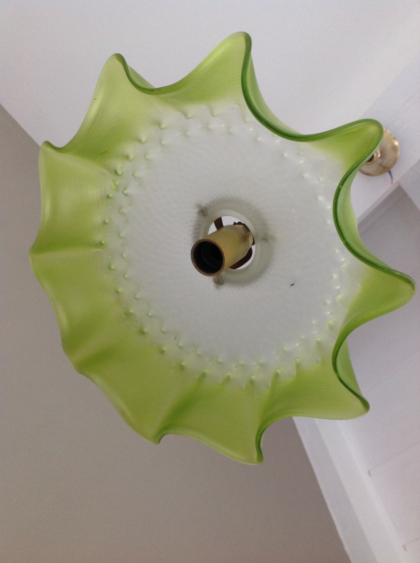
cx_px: 210
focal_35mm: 35
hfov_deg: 40.6
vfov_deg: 52.7
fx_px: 568
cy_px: 282
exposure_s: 1/15
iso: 125
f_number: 2.4
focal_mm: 4.28
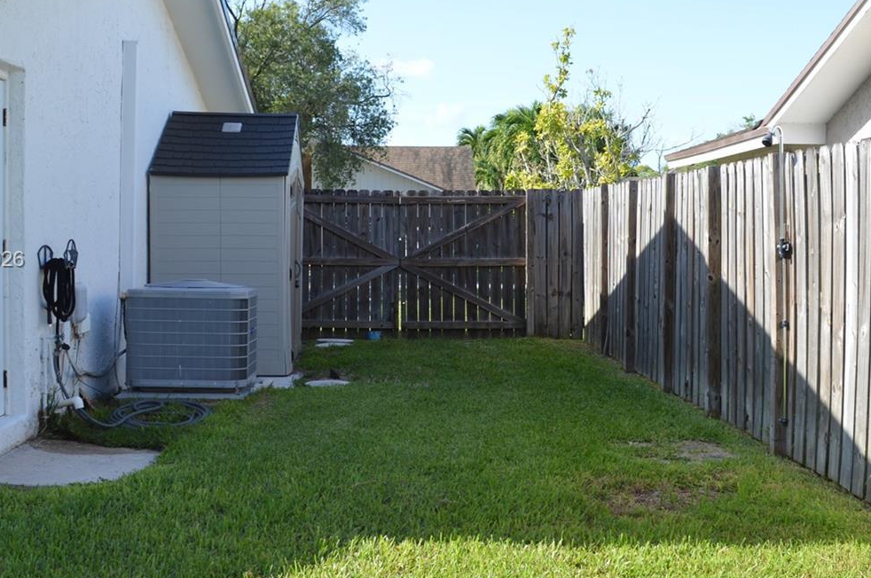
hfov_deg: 44.5
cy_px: 261
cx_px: 458
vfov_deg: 30.4
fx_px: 1063
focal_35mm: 44
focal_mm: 18
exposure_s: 1/160
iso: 100
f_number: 6.3
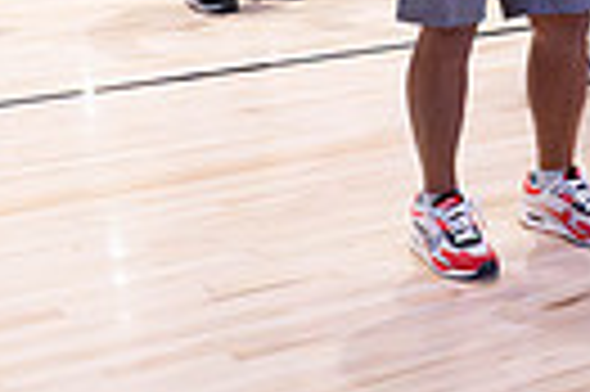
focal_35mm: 117
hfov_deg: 16.6
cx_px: 751
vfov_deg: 10.8
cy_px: -352
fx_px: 1915
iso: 20000
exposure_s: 1/250
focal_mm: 22.5
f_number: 4
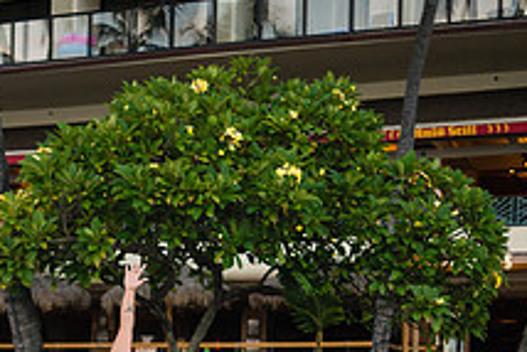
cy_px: 457
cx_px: 69
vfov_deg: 13.9
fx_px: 1392
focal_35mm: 95
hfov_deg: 21.1
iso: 1000
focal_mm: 35
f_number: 2.5
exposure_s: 1/800
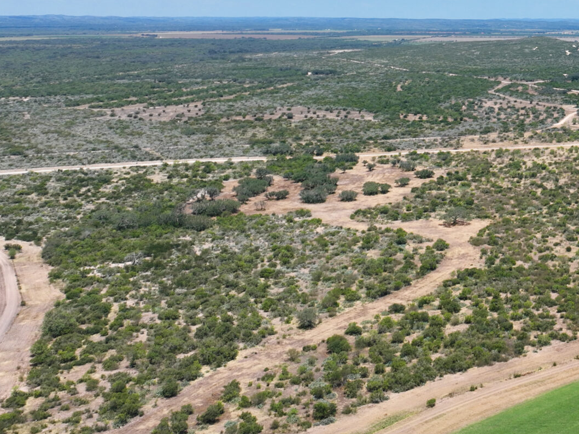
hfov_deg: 29.7
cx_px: 648
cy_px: 24
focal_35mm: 58
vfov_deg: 24.3
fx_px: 970
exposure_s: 1/1600
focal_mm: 12.29
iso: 100
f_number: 2.8
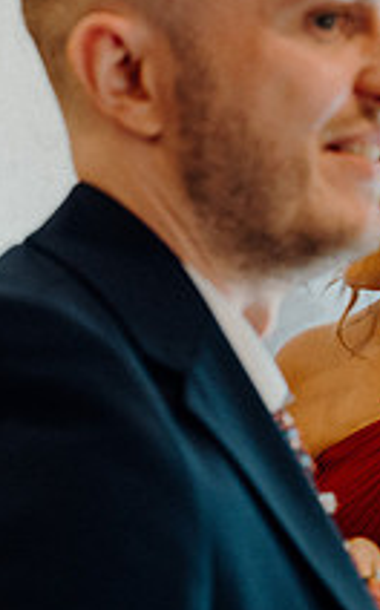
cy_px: 375
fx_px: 1761
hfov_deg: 12.3
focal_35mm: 106
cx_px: 83
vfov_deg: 19.6
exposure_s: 1/200
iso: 1600
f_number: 3.5
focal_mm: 38
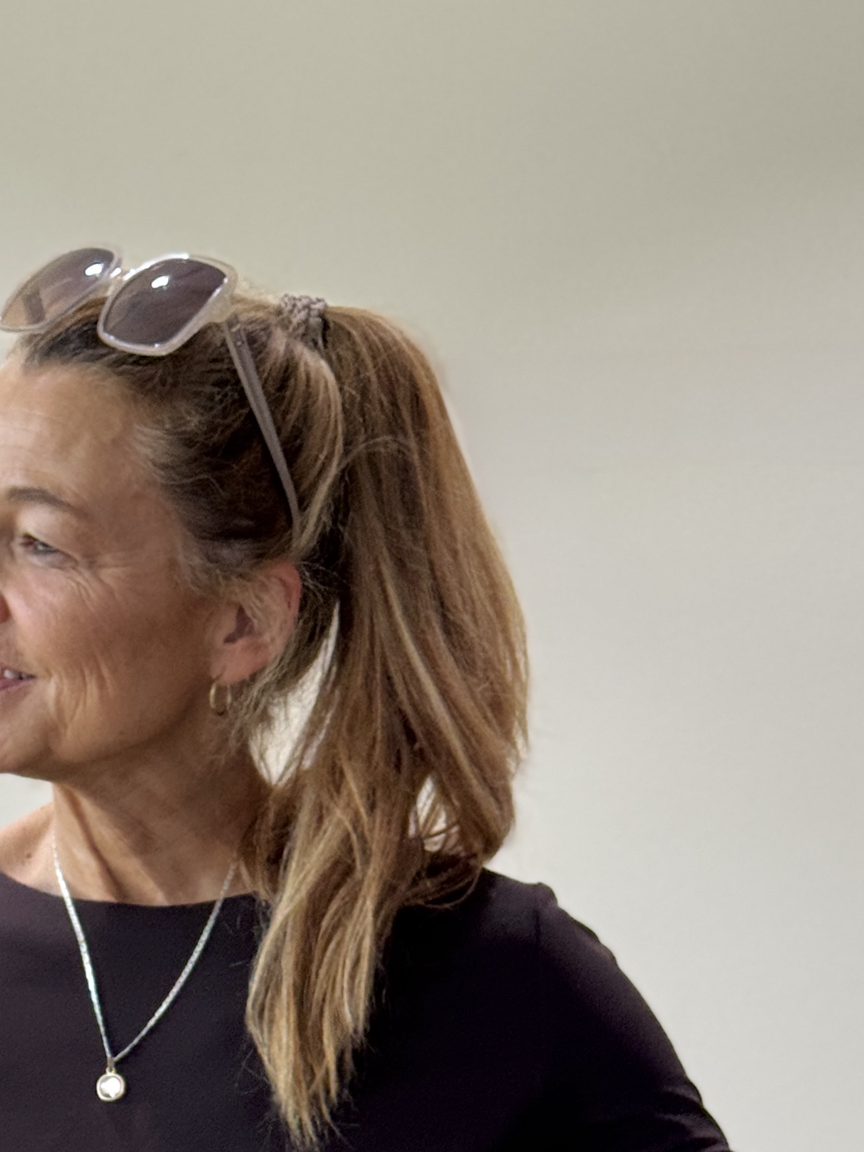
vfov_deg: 17.5
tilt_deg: -4.4
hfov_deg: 13.4
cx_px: 208
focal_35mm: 110
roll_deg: +0.2
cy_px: 1156
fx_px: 3659
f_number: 1.78
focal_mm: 6.76
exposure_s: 1/121
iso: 64
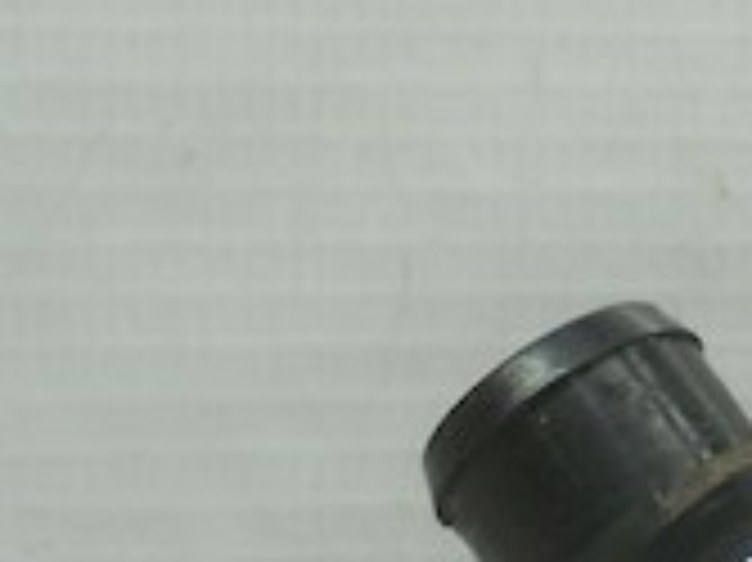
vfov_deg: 9.2
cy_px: 778
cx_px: 1045
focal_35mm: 157
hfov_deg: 12.1
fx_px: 3408
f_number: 3.1
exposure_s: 1/30
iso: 80
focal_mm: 6.72
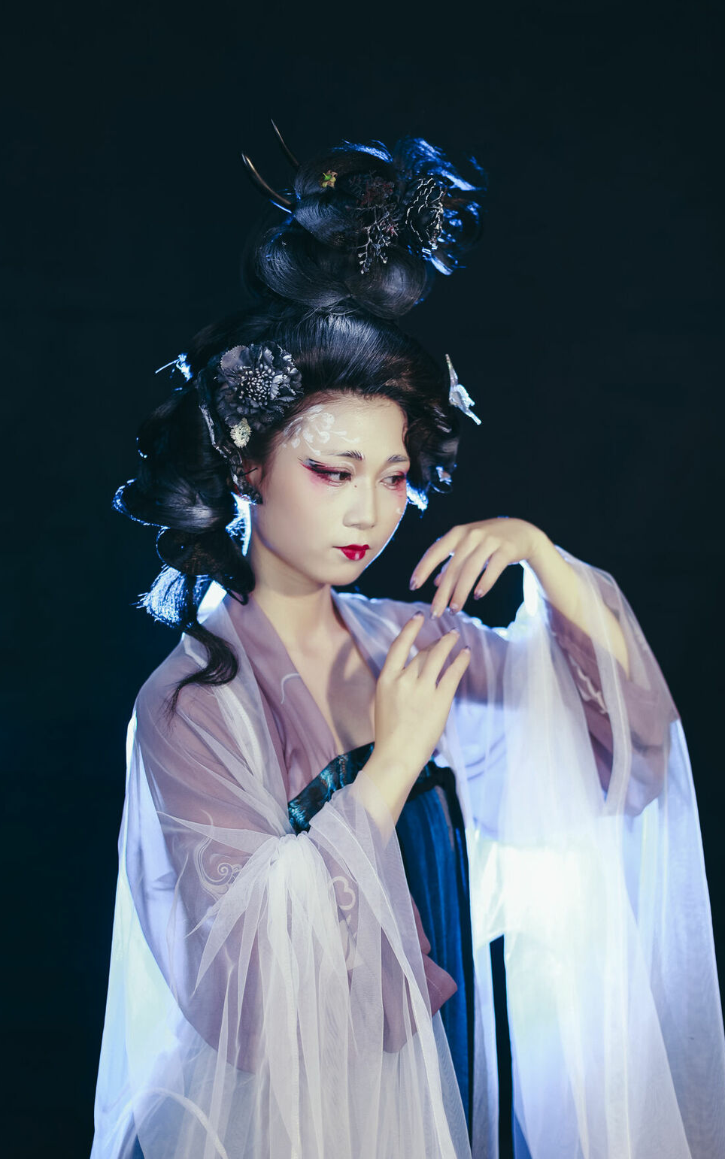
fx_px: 1612
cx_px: 379
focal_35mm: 51
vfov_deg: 39.6
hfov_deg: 25.3
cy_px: 584
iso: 320
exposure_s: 1/100
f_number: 2
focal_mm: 50
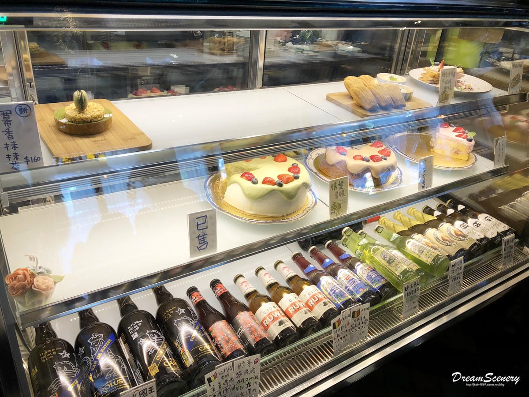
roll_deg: -5.0
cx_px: 264
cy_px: 198
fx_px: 428
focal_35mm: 28
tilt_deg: -28.6
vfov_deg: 49.7
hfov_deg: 63.4
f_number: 1.8
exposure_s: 1/120
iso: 32
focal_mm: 3.99
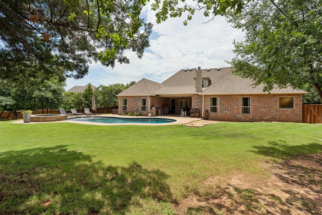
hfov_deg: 96.7
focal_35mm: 16
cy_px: 108
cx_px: 161
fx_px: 143
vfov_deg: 73.7
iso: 200
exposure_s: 1/1600
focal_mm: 16
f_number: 8
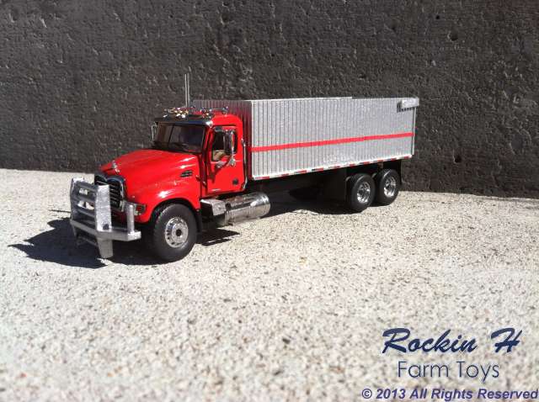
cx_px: 270
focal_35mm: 35
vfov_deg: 40.6
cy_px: 201
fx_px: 544
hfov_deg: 52.7
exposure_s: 1/2143
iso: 80
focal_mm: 3.85
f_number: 2.8
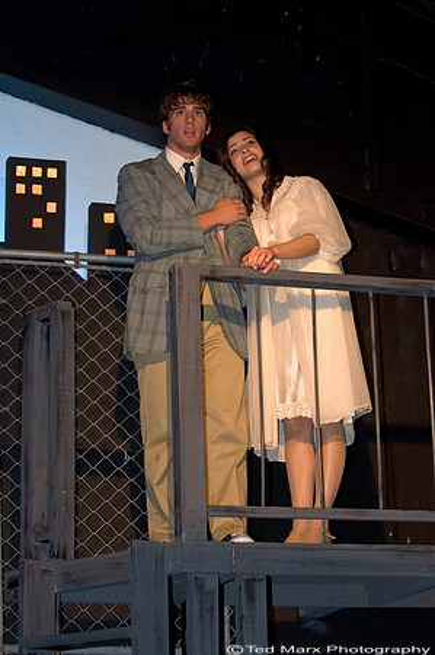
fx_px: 1907
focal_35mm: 105
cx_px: 218
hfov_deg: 13.0
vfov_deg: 19.5
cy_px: 328
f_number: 2.8
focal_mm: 70
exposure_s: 1/100
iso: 3200
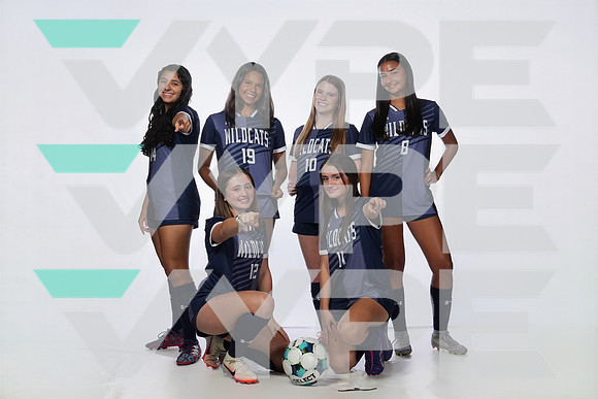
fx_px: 797
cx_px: 299
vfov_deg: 28.1
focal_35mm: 48
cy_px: 200
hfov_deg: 41.1
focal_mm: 48
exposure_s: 1/250
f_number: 8
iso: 800
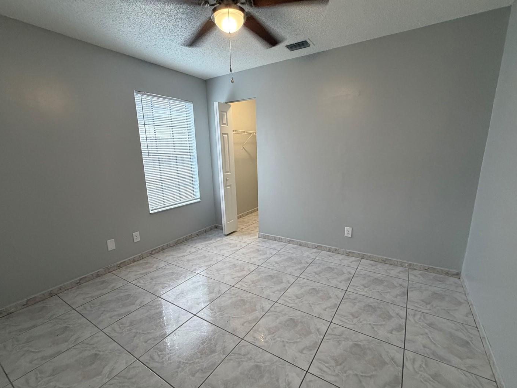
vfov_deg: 78.1
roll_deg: +2.5
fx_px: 239
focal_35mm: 16
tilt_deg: -13.0
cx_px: 264
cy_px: 204
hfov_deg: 94.5
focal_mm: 2.22
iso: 320
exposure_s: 1/60
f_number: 2.2
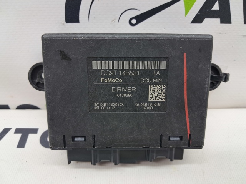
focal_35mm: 27
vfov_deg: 51.3
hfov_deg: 65.4
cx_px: 123
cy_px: 92
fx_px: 192
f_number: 1.8
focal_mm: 4
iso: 50
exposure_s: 1/50
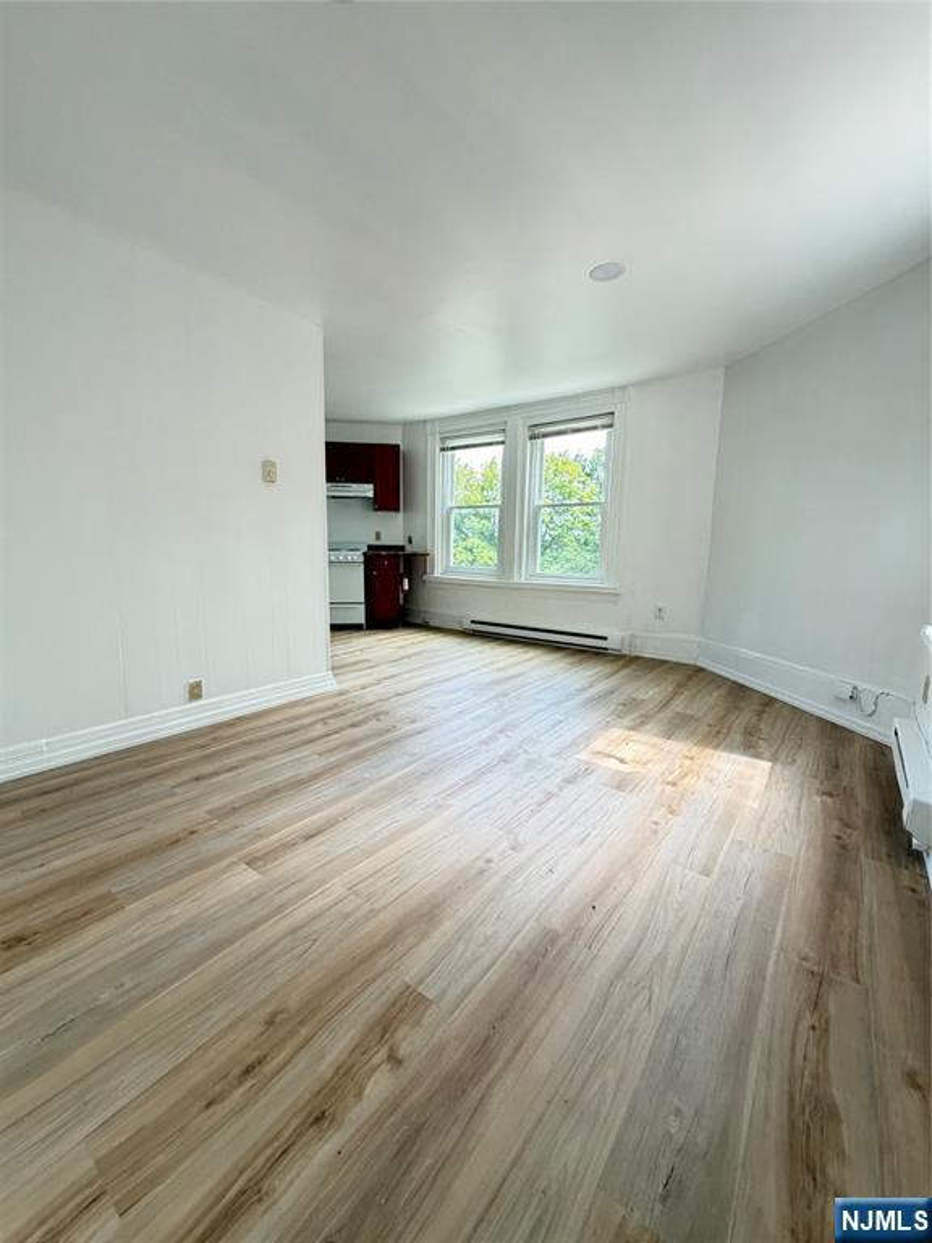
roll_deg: -0.5
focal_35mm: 14
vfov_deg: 102.1
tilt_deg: -8.7
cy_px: 622
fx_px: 503
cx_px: 466
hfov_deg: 85.7
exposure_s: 1/121
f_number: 2.2
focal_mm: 2.22
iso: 200
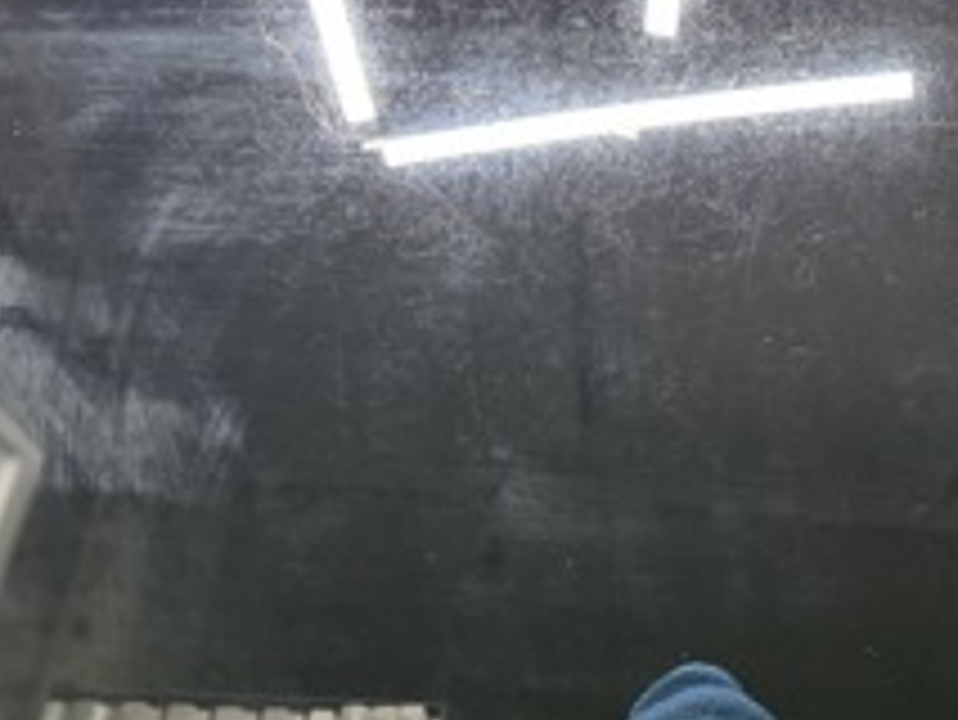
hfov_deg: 26.8
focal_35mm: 72
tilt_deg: -22.9
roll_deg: +0.8
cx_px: 657
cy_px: 652
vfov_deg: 20.1
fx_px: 1994
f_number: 1.78
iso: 320
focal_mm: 6.76
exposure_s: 1/50
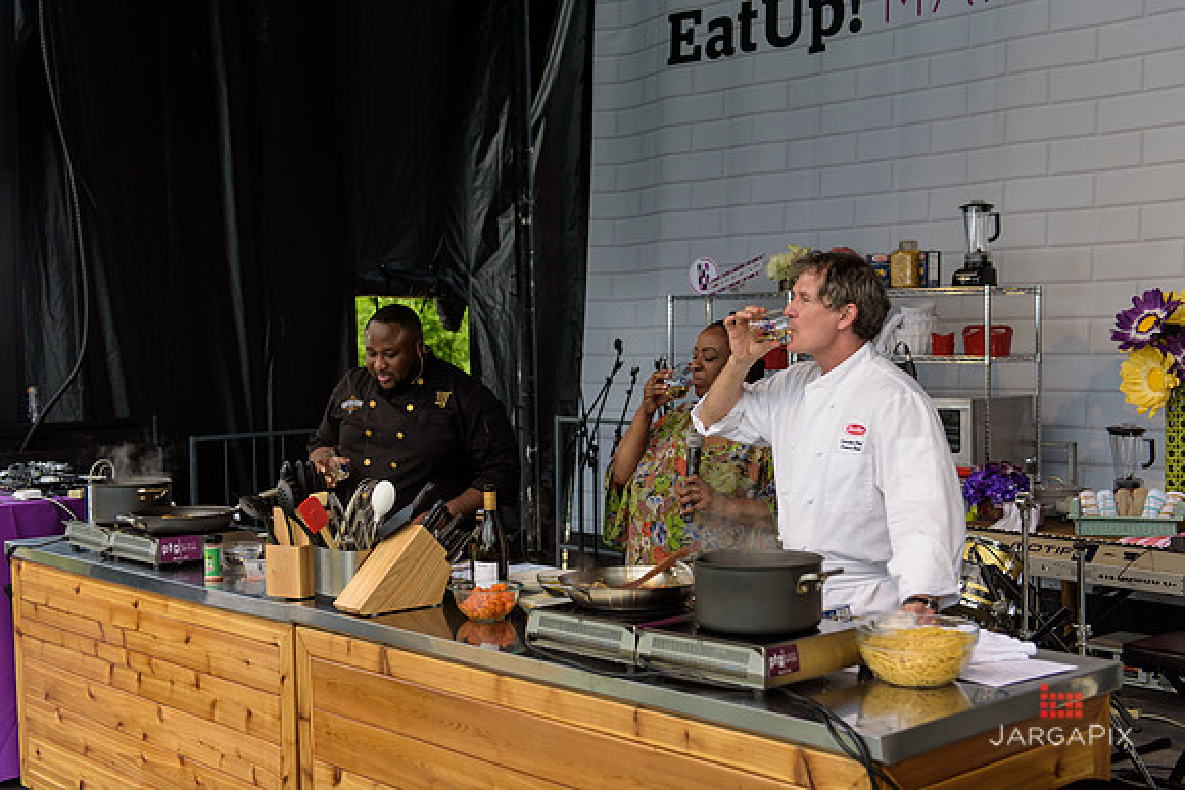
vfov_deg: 28.1
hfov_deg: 41.1
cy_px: 395
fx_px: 1580
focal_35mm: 48
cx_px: 592
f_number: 3.2
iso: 200
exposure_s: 1/1250
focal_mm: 48
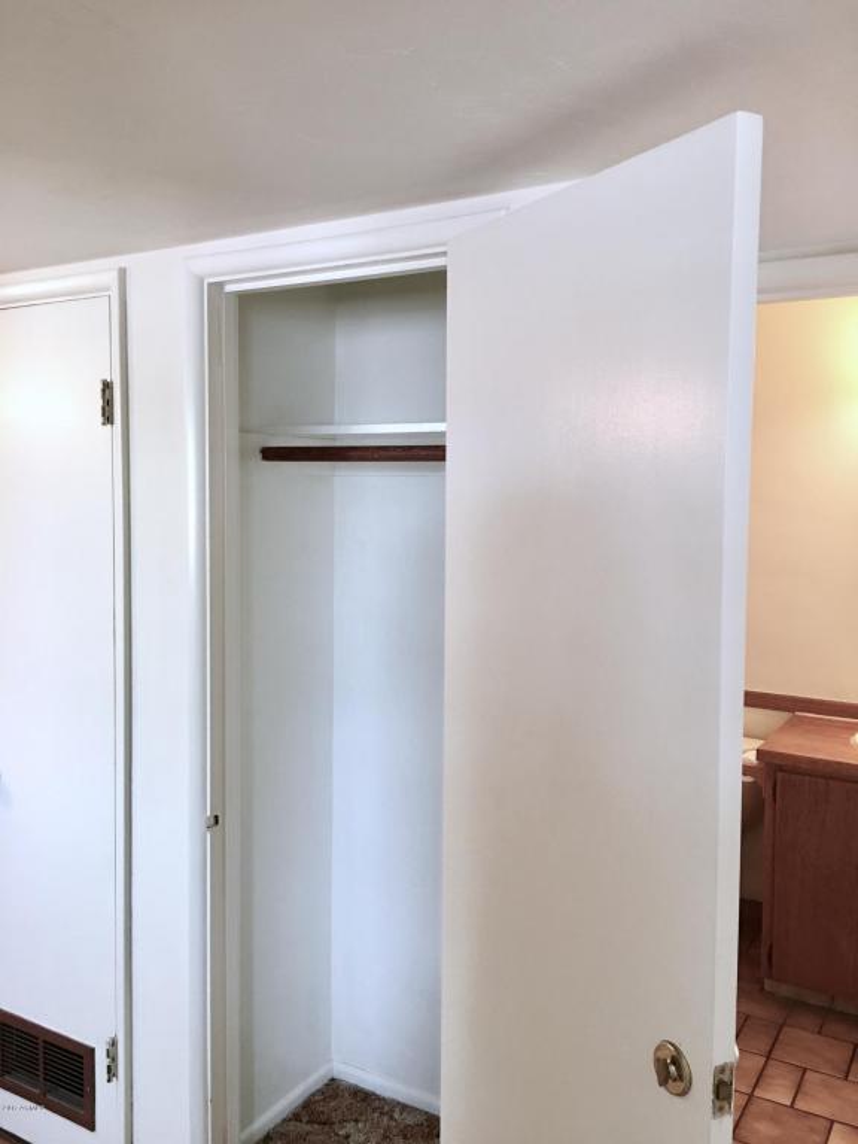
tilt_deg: -3.8
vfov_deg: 61.7
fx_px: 958
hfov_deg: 48.2
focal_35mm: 29
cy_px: 572
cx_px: 429
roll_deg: -0.5
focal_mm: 4.15
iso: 64
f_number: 2.2
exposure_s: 1/15
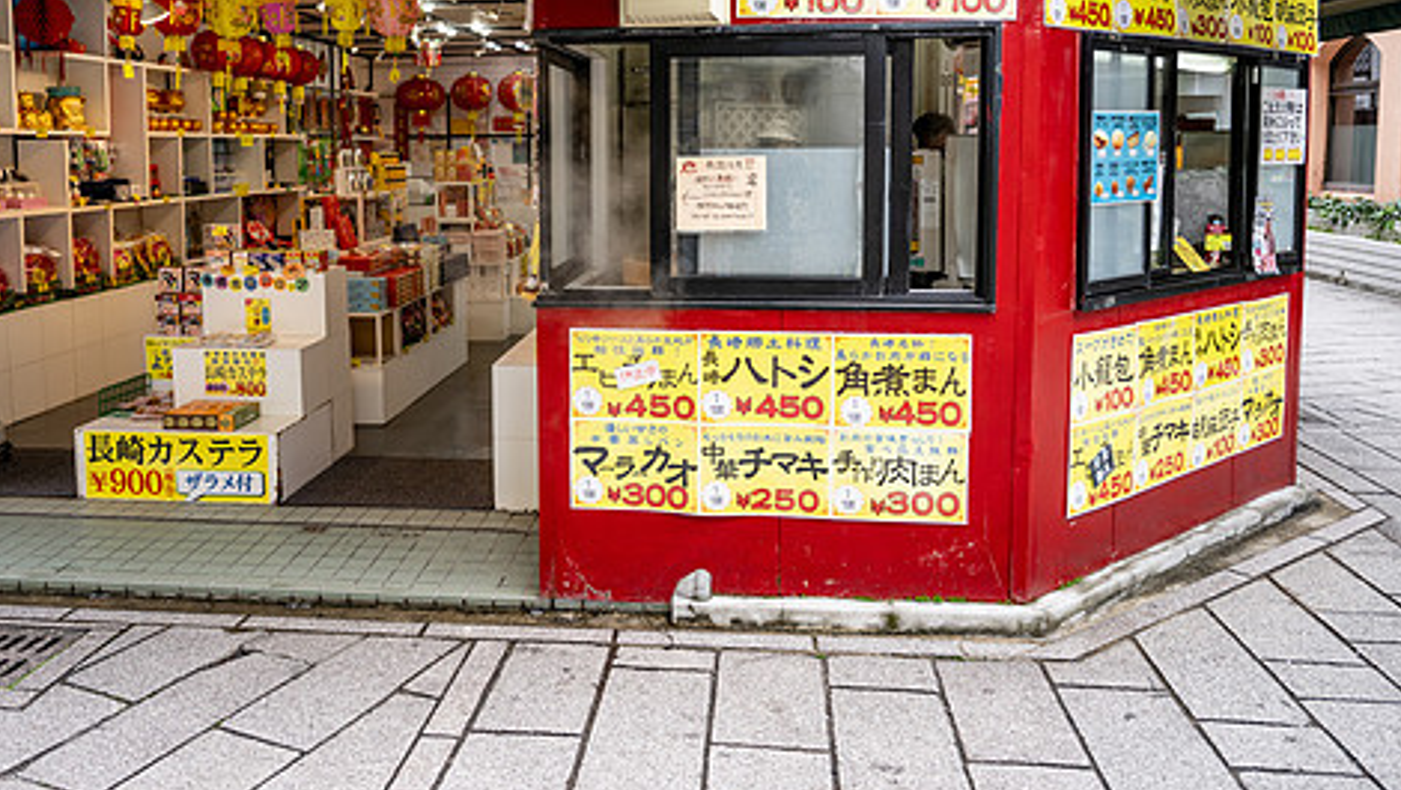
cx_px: 599
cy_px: 234
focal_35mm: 31
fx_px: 1152
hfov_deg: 62.3
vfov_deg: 37.2
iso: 90
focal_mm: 24
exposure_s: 1/200
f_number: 2.8
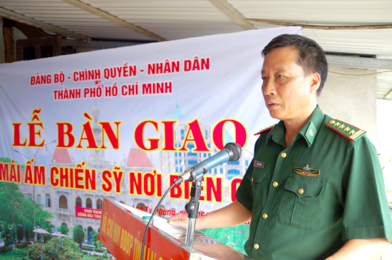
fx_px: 337
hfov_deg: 60.4
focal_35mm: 31
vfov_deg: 42.1
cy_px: 130
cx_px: 196
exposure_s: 1/50
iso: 100
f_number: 4
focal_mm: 21
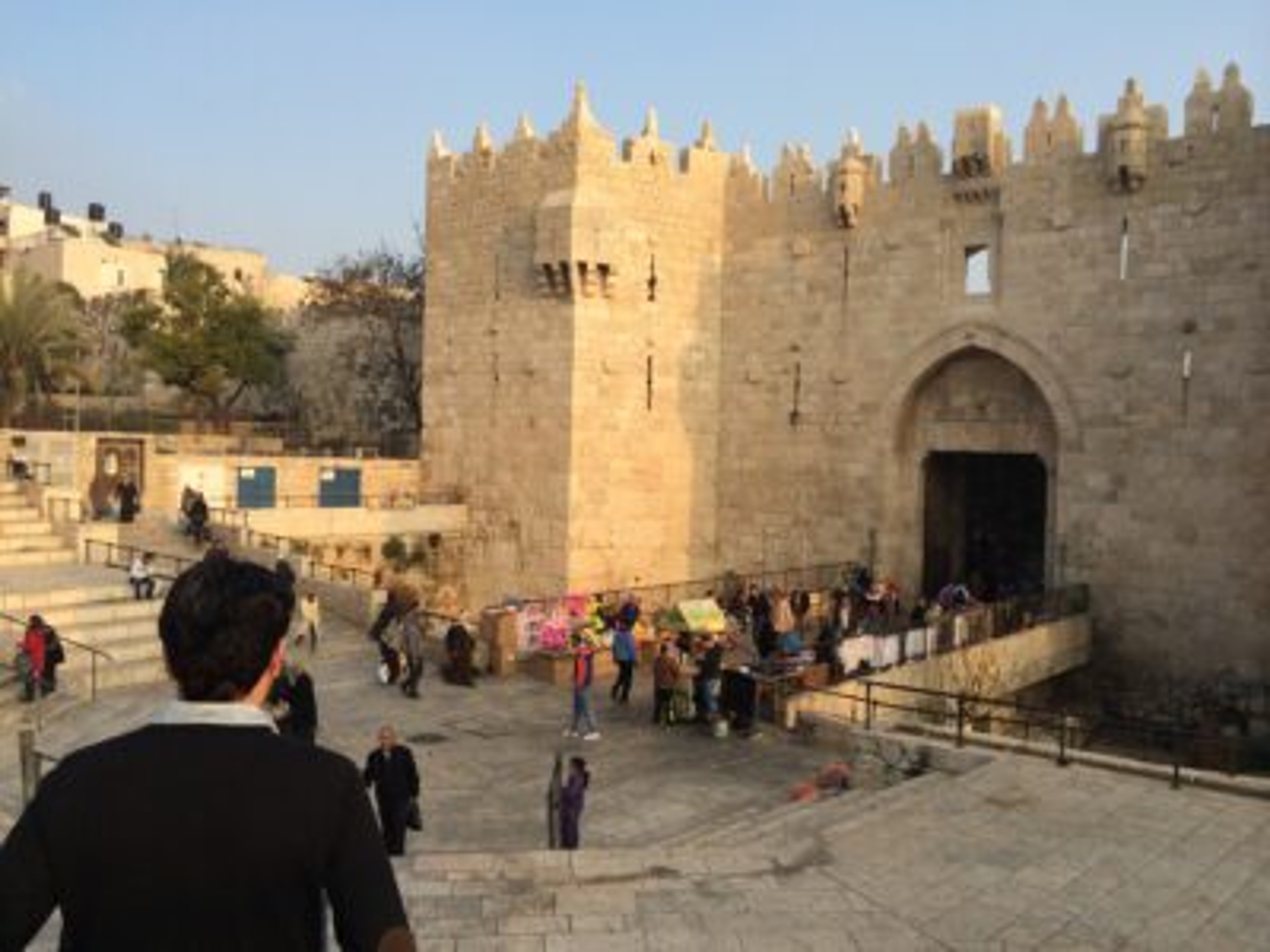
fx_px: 1101
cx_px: 635
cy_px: 476
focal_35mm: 30
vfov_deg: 46.8
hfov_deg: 60.0
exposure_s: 1/820
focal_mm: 4.12
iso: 32
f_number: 2.2
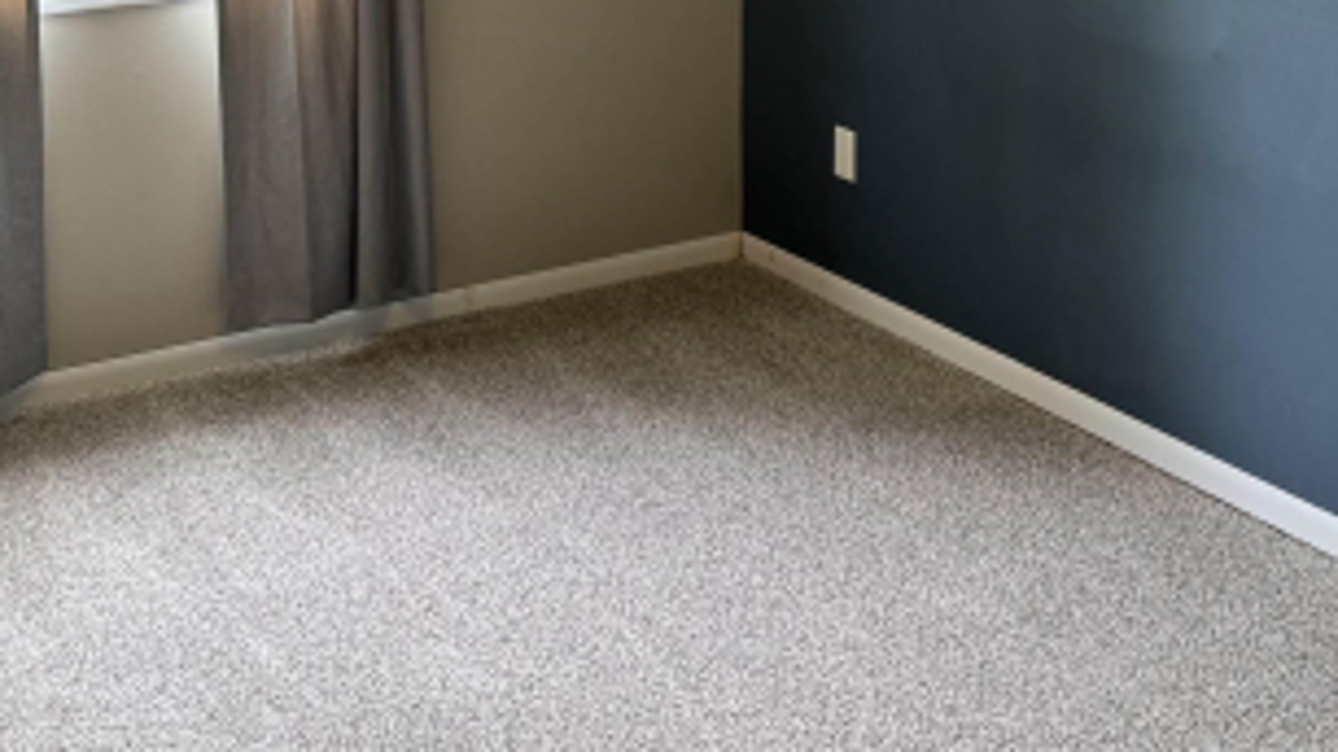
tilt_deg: -6.7
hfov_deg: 36.6
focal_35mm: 57
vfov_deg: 19.7
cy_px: -179
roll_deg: +0.3
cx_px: 645
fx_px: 2022
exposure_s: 1/60
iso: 200
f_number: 1.78
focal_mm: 6.76
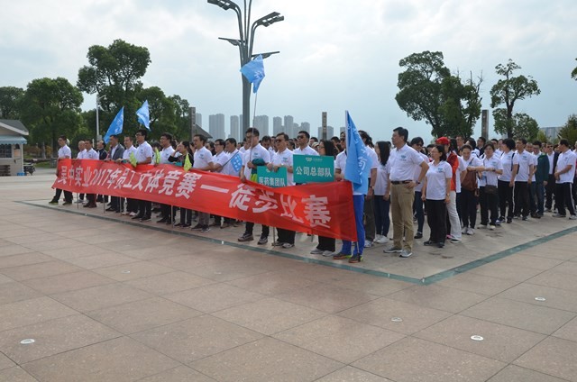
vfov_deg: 39.8
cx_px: 288
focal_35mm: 33
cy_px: 191
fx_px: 528
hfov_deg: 57.3
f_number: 8
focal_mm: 22
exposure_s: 1/250
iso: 100
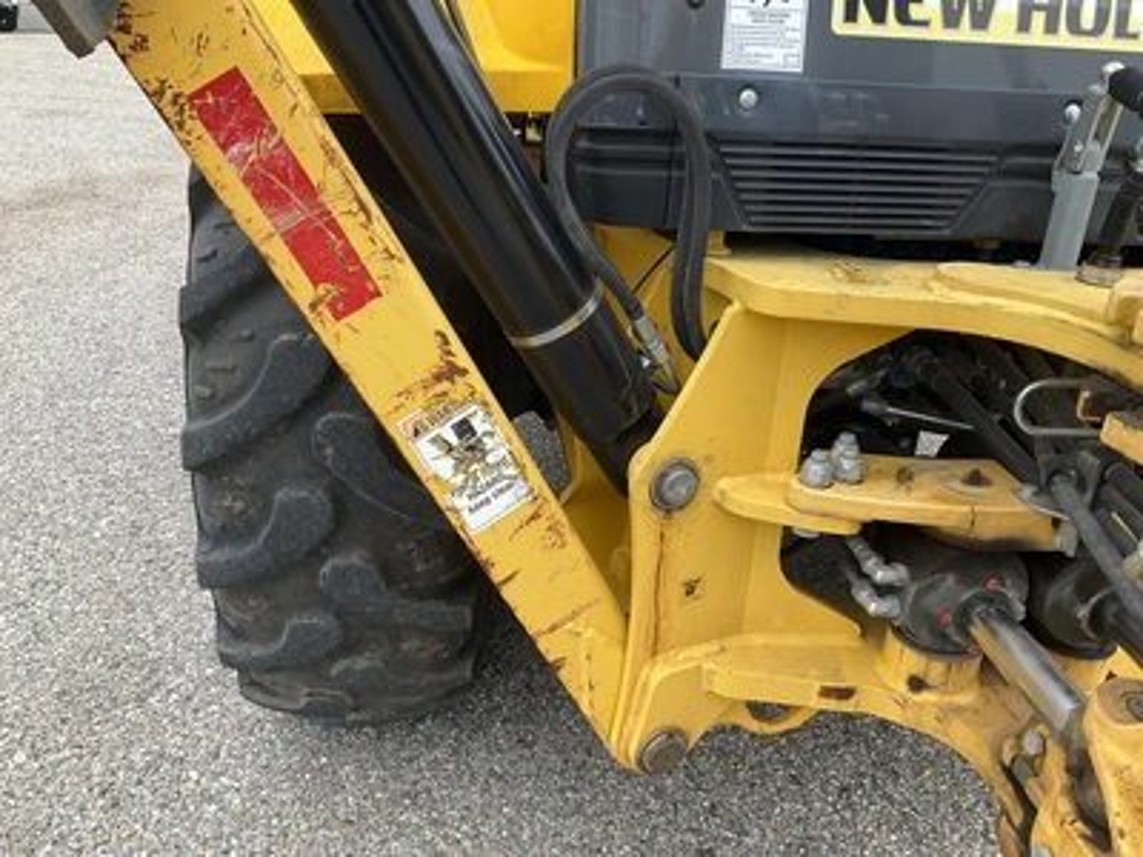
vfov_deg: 48.2
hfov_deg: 61.7
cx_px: 572
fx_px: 958
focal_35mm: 29
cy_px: 428
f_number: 1.8
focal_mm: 3
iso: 16
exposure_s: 1/136
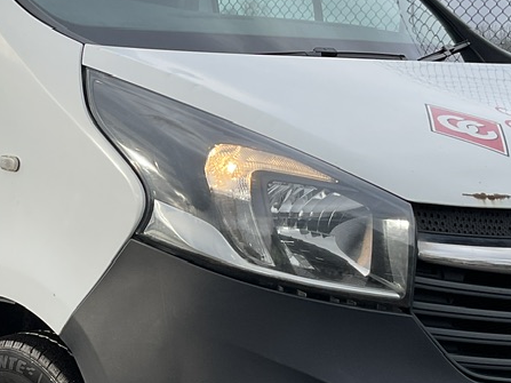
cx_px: 121
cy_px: 257
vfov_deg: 17.7
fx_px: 1225
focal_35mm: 83
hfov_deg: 23.3
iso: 16
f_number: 1.8
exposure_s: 1/461
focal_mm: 3
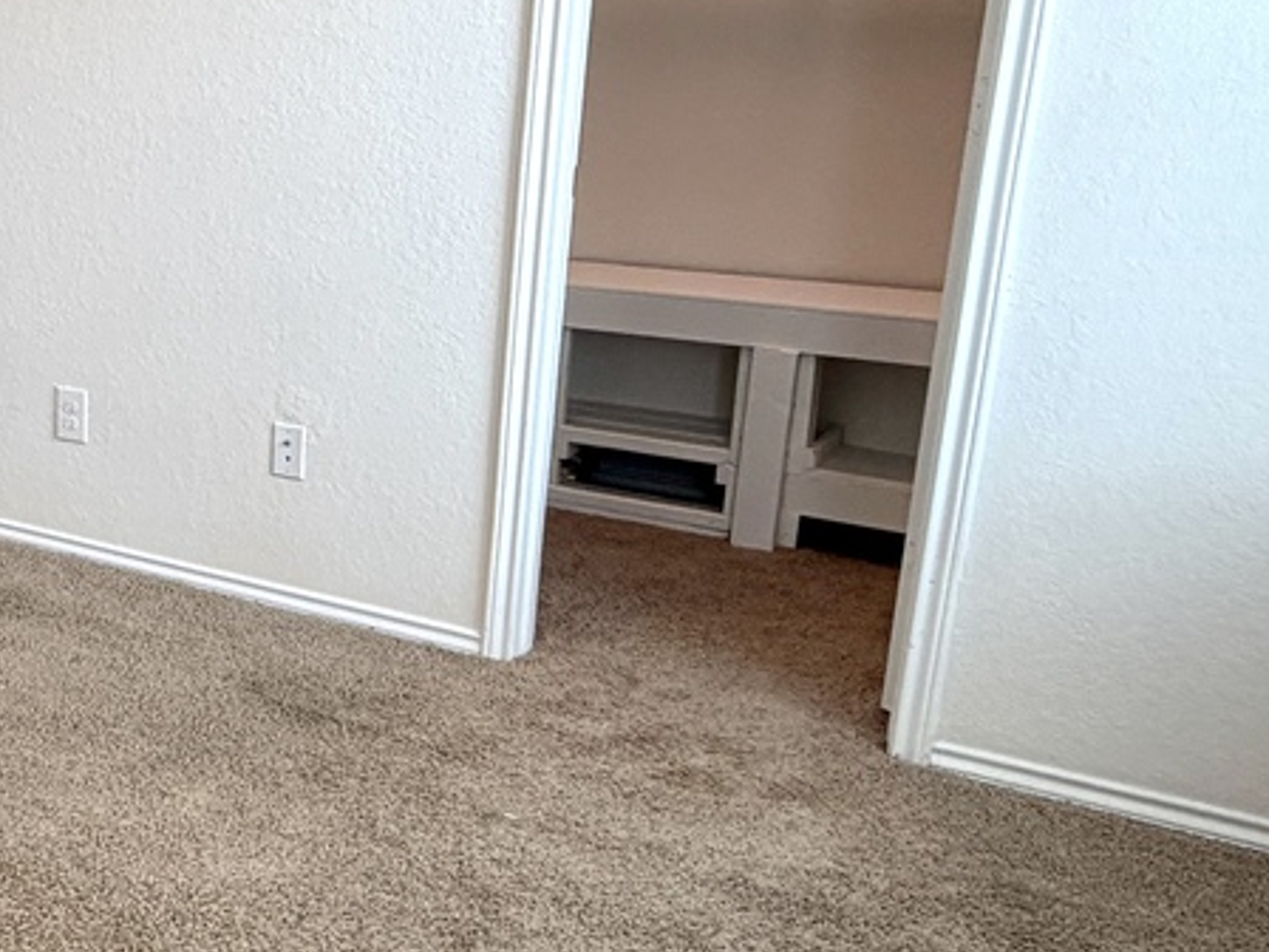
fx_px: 1650
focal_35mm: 45
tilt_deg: -14.5
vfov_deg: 32.1
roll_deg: +2.1
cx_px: -195
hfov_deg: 34.8
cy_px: 400
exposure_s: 1/120
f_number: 2.2
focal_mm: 2.22
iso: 100
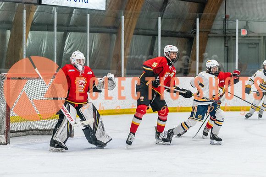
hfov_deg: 16.9
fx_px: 896
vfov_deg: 11.3
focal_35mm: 121
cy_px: 88
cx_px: 167
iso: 3200
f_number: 2.8
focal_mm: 95
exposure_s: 1/800
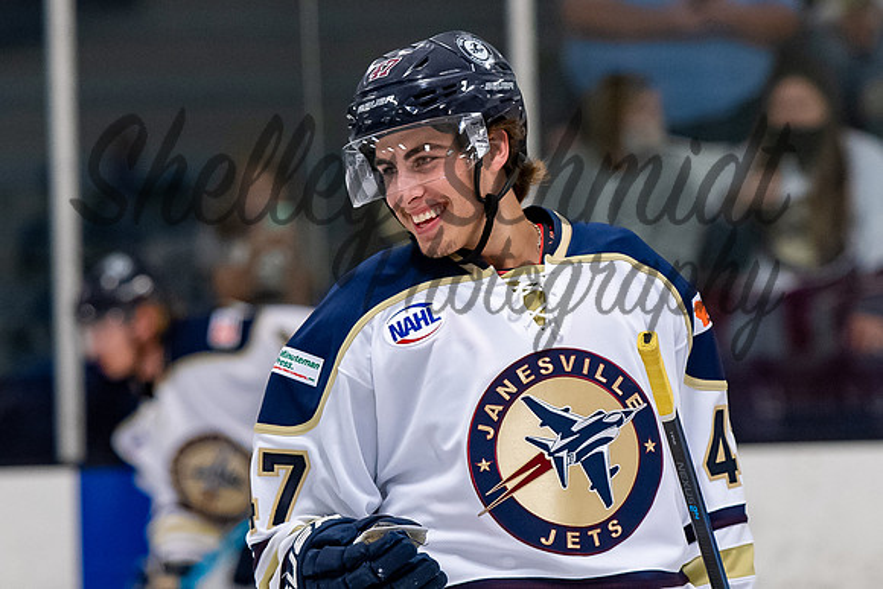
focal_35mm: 409
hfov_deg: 5.0
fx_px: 10031
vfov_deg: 3.4
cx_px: 439
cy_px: 254
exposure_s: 1/800
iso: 2000
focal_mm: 155
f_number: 3.2
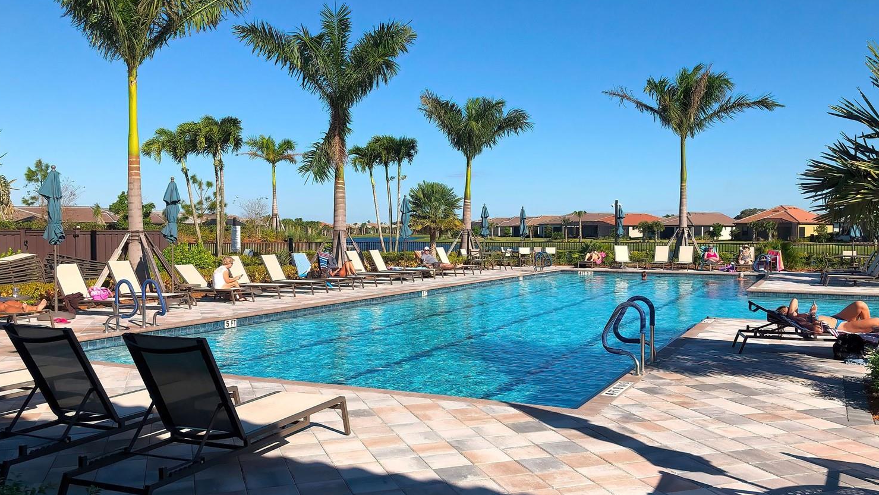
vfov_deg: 35.6
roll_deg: +0.1
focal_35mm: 33
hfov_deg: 59.4
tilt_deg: -2.4
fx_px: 769
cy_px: 266
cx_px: 467
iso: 20
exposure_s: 1/2525
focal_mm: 3.99
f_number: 1.8
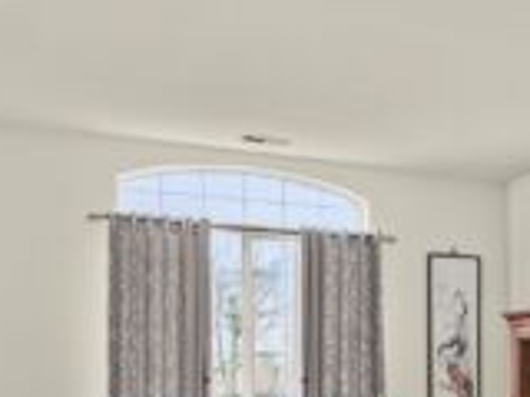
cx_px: 401
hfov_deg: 38.6
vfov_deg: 28.6
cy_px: 385
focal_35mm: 48
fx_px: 735
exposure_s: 1/3
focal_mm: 20
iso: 1000
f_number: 7.1
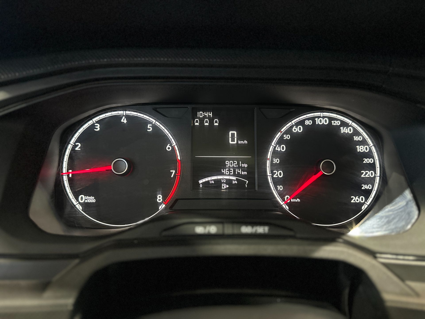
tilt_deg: -15.8
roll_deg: -0.9
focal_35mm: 24
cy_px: 160
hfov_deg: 71.6
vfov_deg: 56.8
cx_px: 212
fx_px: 295
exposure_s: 1/35
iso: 1000
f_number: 1.78
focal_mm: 6.86
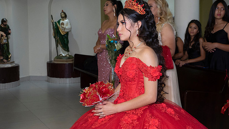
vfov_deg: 18.0
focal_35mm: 67
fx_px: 407
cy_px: 44
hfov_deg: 31.4
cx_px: 131
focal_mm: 35
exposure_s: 1/160
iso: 1000
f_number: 5
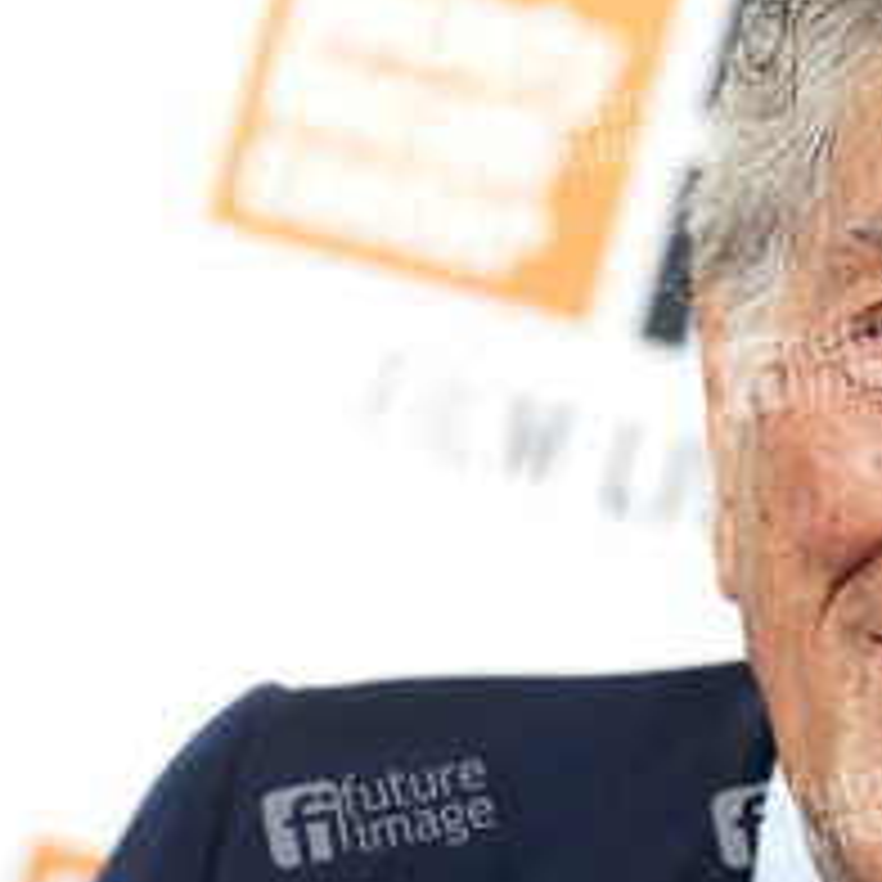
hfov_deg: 8.0
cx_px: 886
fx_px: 6313
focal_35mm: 219
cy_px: 477
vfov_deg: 8.0
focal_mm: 112
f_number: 4
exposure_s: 1/320
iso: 1600
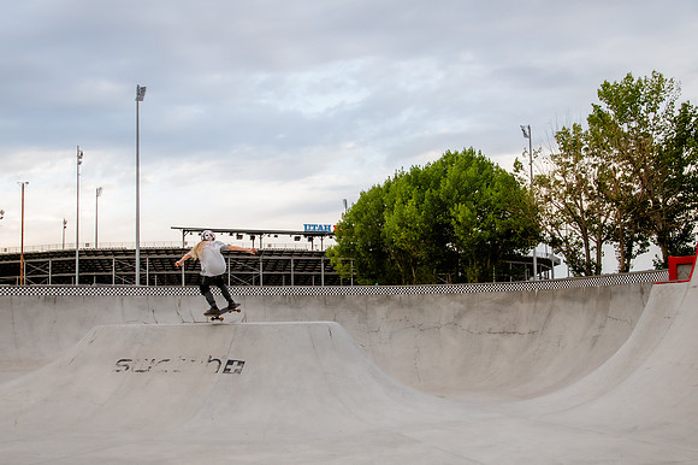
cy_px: 256
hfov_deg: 51.2
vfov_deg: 35.3
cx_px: 349
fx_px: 729
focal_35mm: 38
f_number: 8
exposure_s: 1/400
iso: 2500
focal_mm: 32
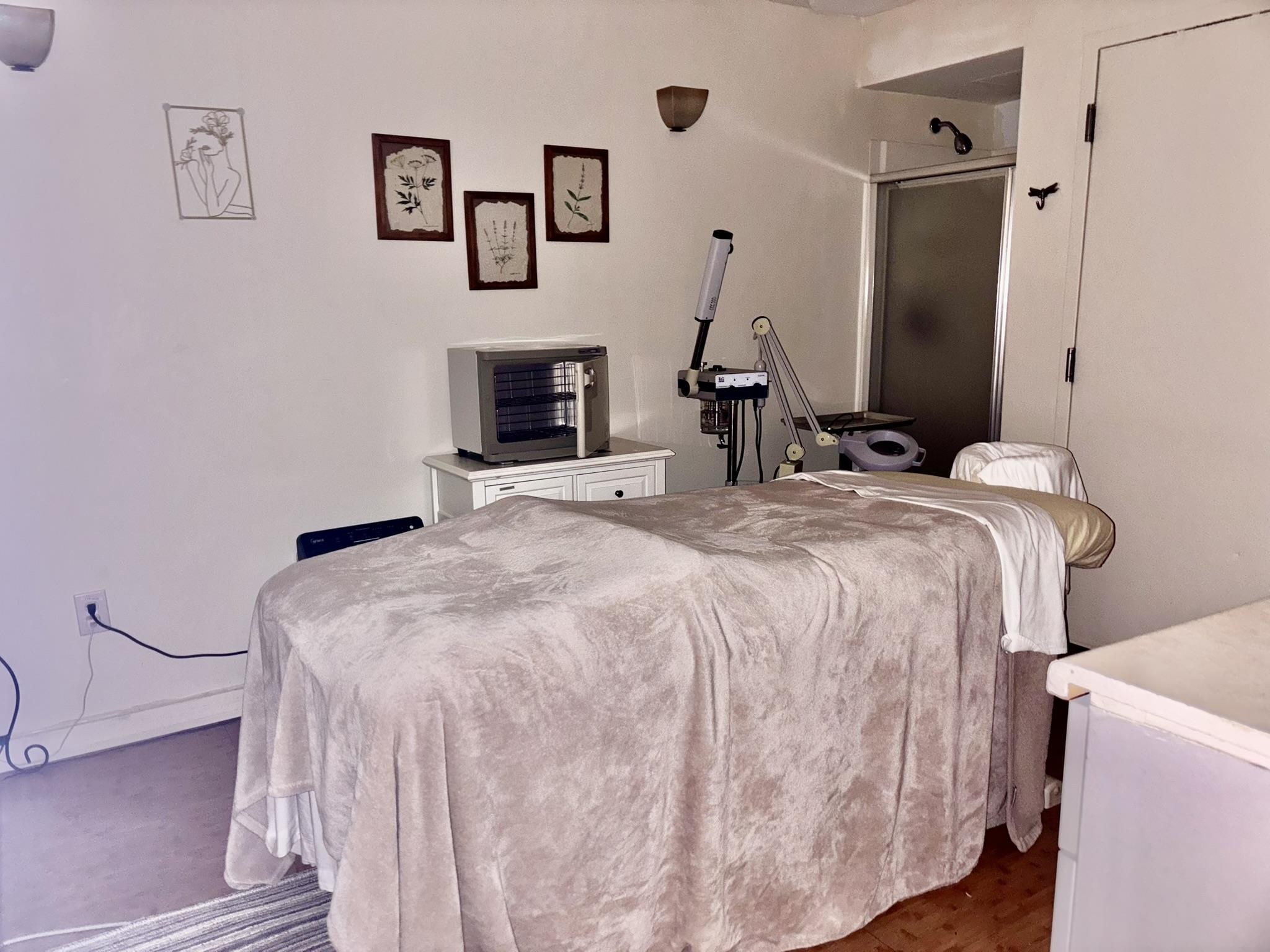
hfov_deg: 67.3
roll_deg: +0.6
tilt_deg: -11.5
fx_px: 954
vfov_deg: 53.1
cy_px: 476
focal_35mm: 26
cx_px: 635
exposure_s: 1/4
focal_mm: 5.96
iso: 100
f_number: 1.6
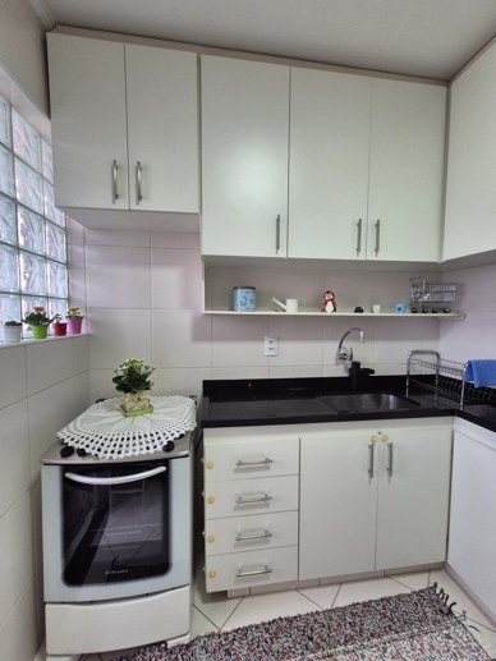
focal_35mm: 13
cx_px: 248
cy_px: 330
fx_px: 248
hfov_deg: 89.9
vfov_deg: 106.2
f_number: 2.2
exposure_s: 1/60
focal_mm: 2.2
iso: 320
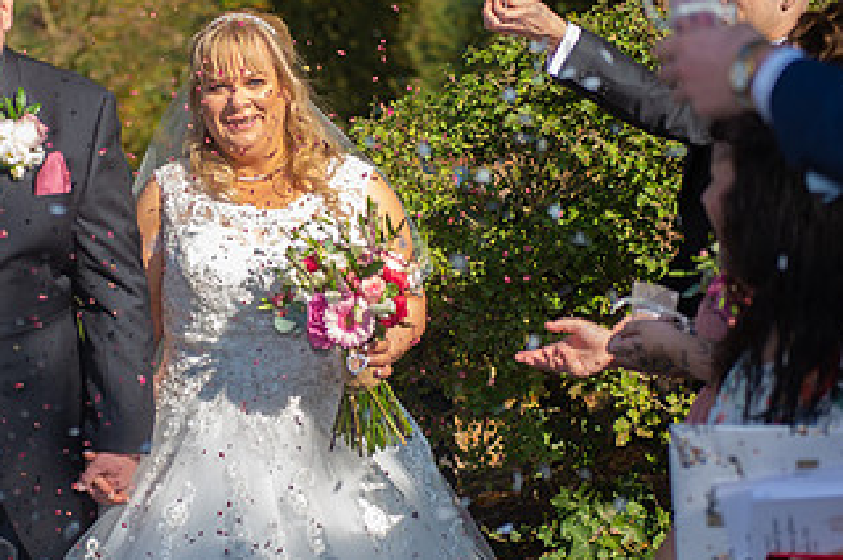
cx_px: 188
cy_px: 301
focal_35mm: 120
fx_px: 2807
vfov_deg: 11.4
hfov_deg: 17.0
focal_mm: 66
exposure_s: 1/1000
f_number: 2.8
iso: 200
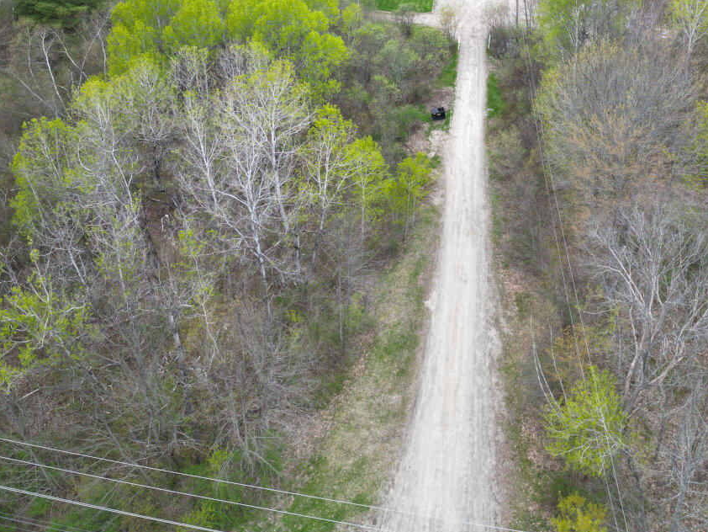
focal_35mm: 38
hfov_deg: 48.6
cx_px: 438
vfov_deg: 36.6
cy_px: 117
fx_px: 777
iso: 100
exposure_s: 1/350
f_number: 1.7
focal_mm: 6.72
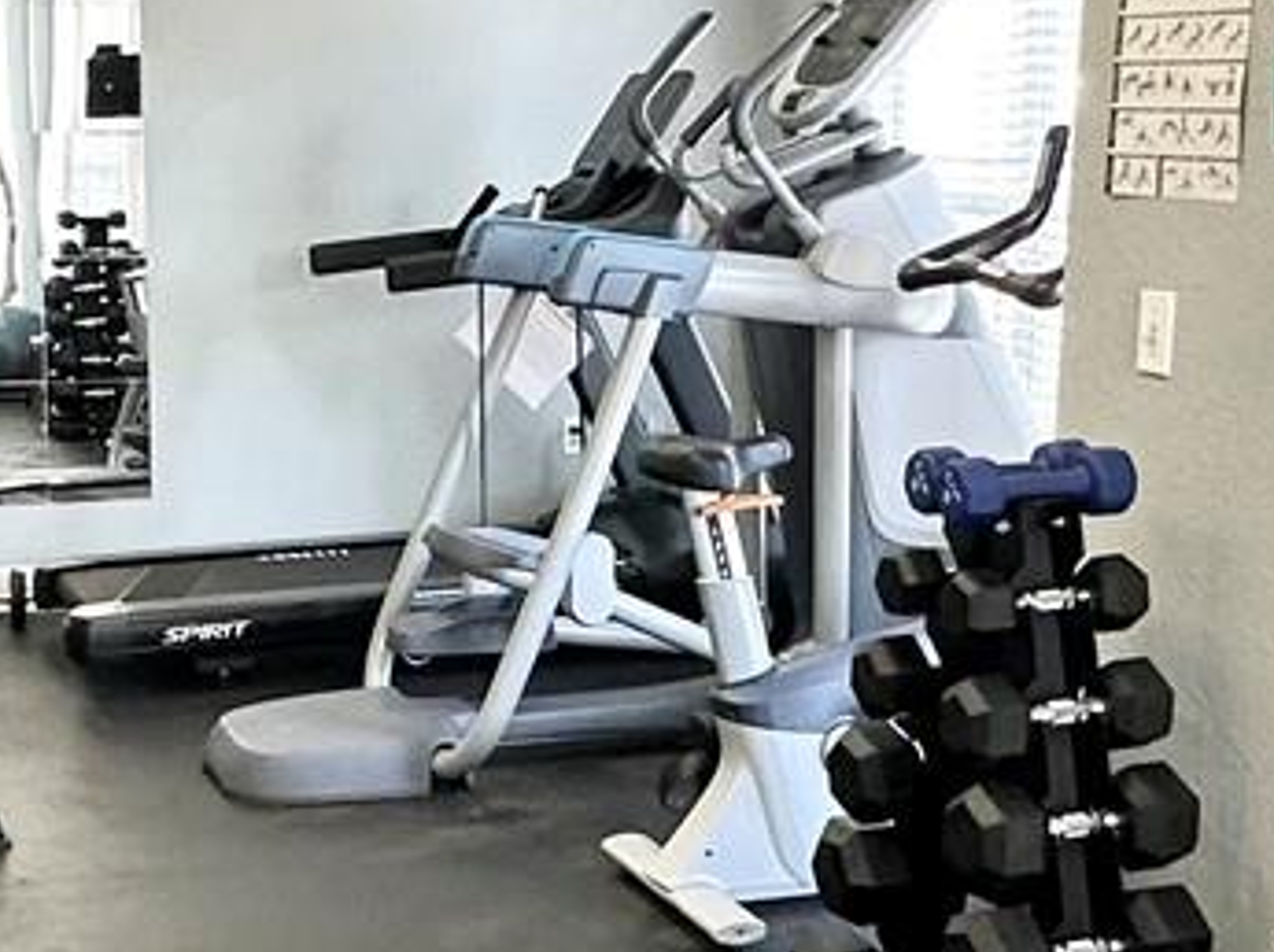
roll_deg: -0.3
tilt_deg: -11.6
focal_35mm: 65
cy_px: 598
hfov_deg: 29.5
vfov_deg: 22.5
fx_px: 2390
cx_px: 380
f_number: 2.2
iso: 250
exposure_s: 1/120
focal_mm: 2.22
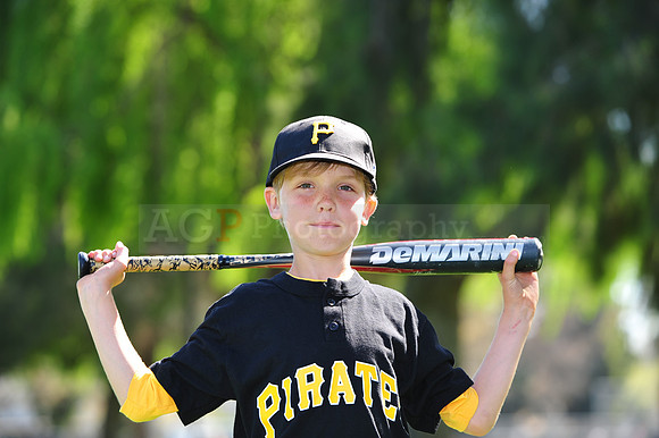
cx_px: 330
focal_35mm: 130
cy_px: 219
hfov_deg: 15.8
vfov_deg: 10.5
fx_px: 2378
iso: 200
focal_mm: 130
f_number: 4.5
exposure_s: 1/320
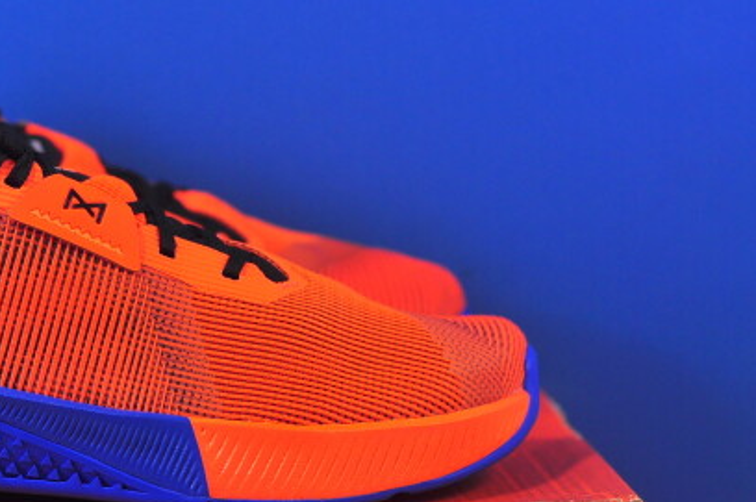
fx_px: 3083
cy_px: 107
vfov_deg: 9.3
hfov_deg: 13.8
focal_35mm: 147
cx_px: 24
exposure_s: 1/320
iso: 250
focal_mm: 50
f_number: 2.8
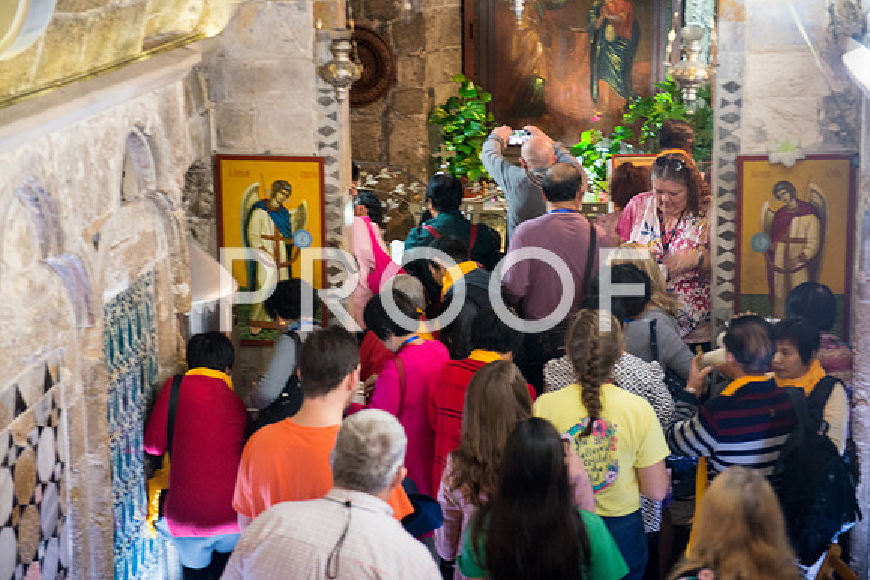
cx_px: 435
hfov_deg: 28.8
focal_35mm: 70
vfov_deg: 19.5
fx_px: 1692
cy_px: 290
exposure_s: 1/20
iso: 3200
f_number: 2.8
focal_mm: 70
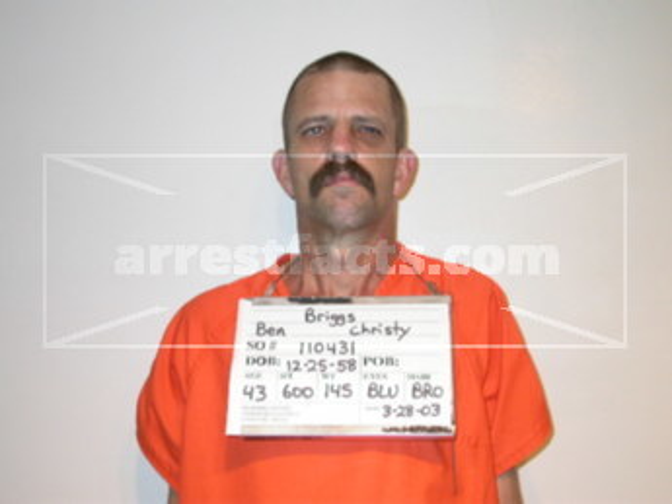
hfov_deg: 35.5
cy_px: 252
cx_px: 336
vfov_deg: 27.0
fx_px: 1049
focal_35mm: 54
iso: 100
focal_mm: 11.3
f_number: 2.9
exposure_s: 1/60.3
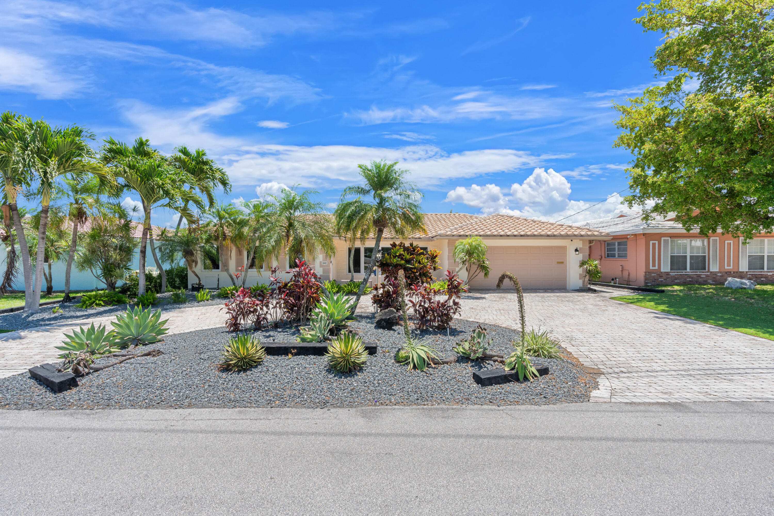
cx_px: 387
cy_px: 258
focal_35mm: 16
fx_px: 344
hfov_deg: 96.7
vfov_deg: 73.7
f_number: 11
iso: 500
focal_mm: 16
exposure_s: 1/250
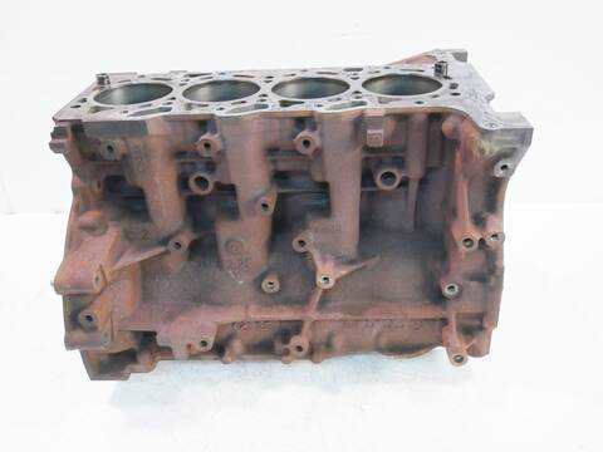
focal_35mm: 32
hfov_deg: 56.8
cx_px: 302
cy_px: 226
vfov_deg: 44.2
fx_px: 557
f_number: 4
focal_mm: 16
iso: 800
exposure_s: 1/60
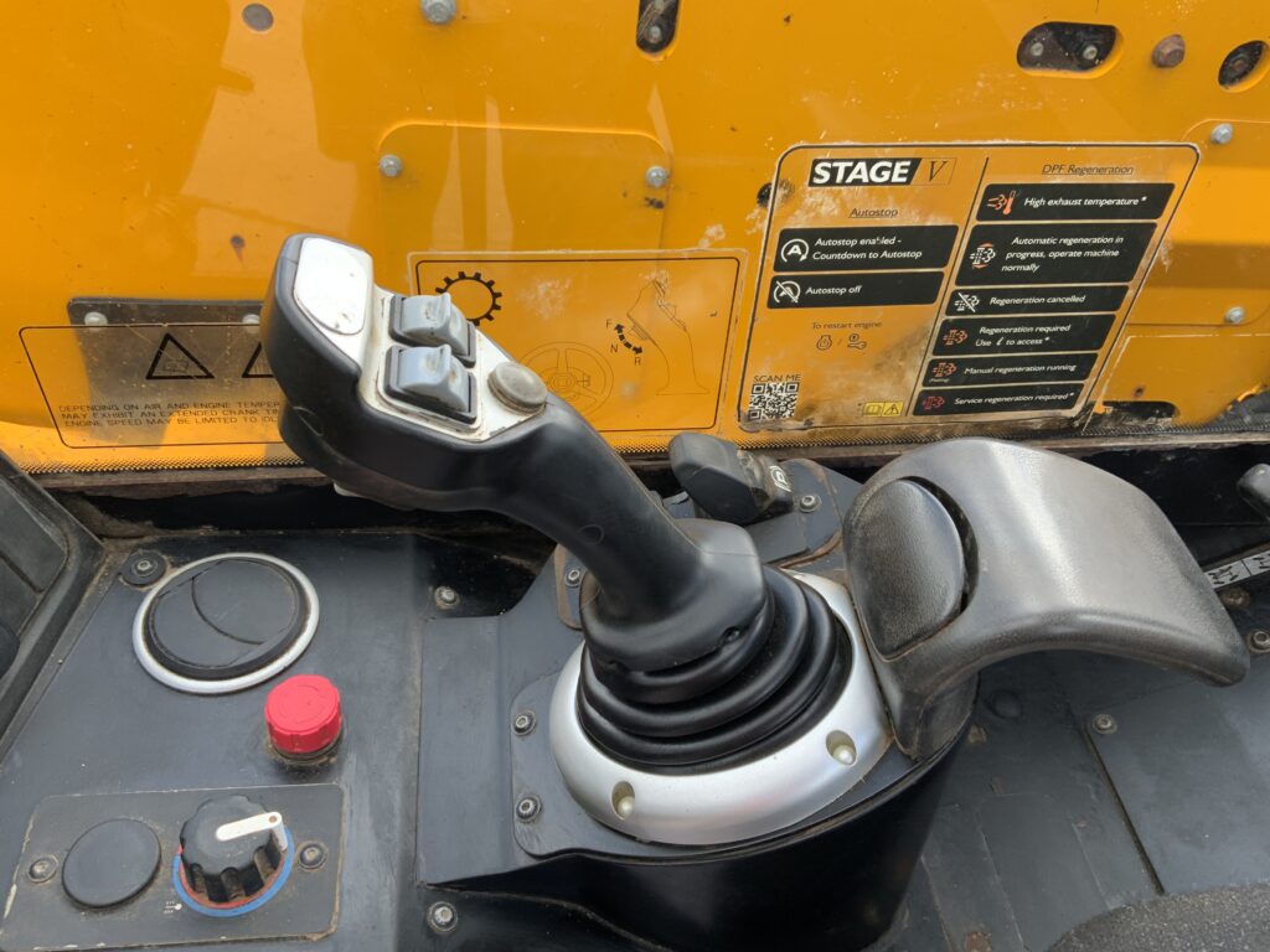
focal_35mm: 29
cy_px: 476
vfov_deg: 48.2
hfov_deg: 61.7
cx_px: 635
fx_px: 1064
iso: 25
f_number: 1.8
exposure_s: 1/122
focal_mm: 3
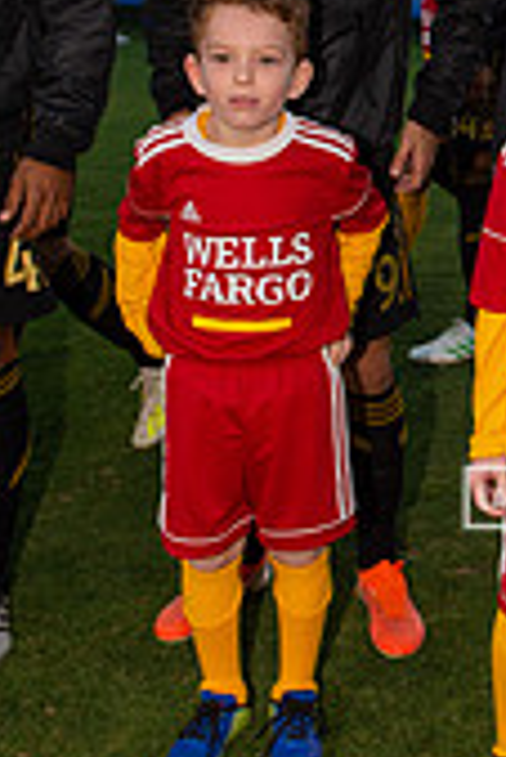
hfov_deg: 19.8
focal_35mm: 64
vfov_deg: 30.6
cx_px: 627
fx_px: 1346
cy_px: 148
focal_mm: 24
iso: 160
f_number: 4.5
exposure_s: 1/500
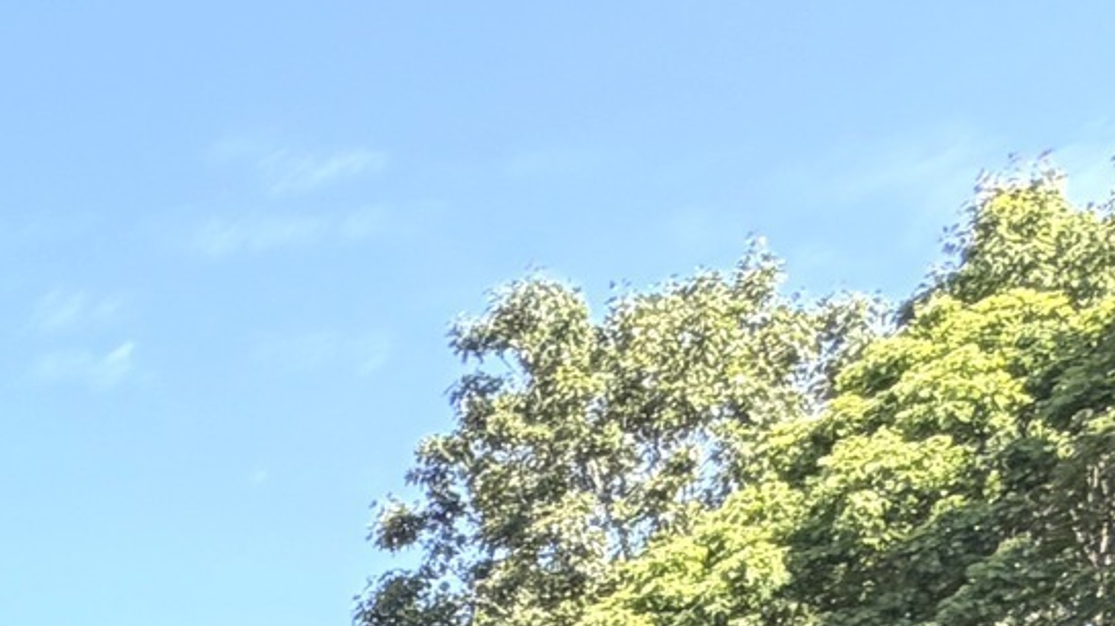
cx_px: -798
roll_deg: +0.2
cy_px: 1338
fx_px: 2541
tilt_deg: +3.6
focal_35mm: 86
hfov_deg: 19.5
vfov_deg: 12.1
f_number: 2.2
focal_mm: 2.22
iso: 50
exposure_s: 1/502
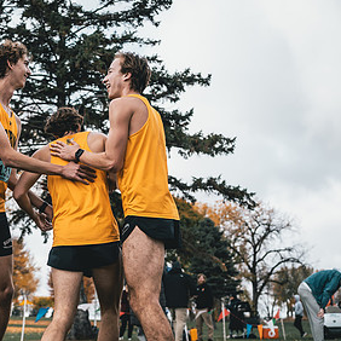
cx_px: 73
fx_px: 557
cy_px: 171
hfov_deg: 33.1
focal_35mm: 50
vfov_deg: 34.0
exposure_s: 1/3200
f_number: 2
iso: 200
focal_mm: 28
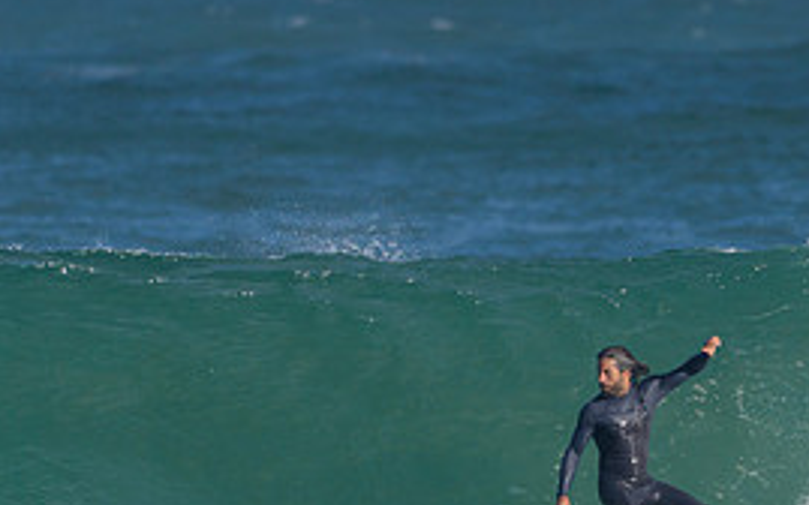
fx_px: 29692
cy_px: 435
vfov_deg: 1.0
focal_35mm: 1347
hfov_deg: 1.6
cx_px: 494
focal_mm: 500
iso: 160
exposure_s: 1/2000
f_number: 5.6
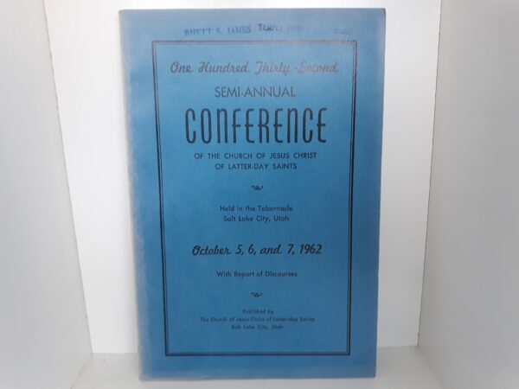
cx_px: 260
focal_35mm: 28
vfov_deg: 49.7
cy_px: 194
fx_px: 420
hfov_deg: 63.4
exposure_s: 1/25
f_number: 1.7
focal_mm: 3.7
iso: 200
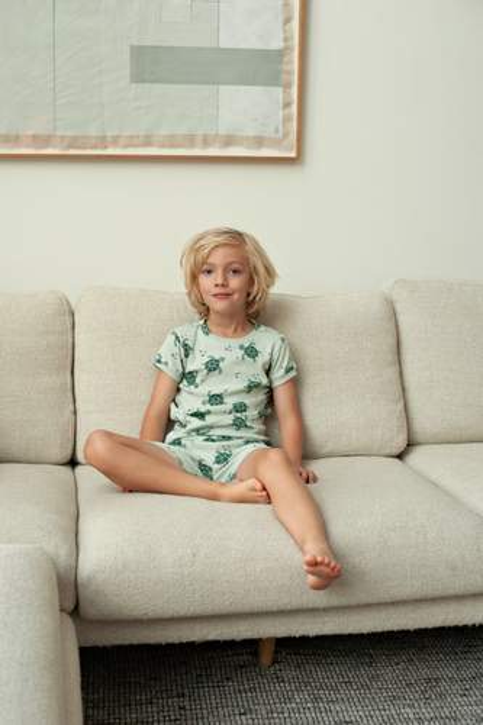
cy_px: 362
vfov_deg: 39.6
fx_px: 1007
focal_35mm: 50
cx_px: 242
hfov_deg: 27.0
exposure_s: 1/160
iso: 640
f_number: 5.6
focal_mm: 50
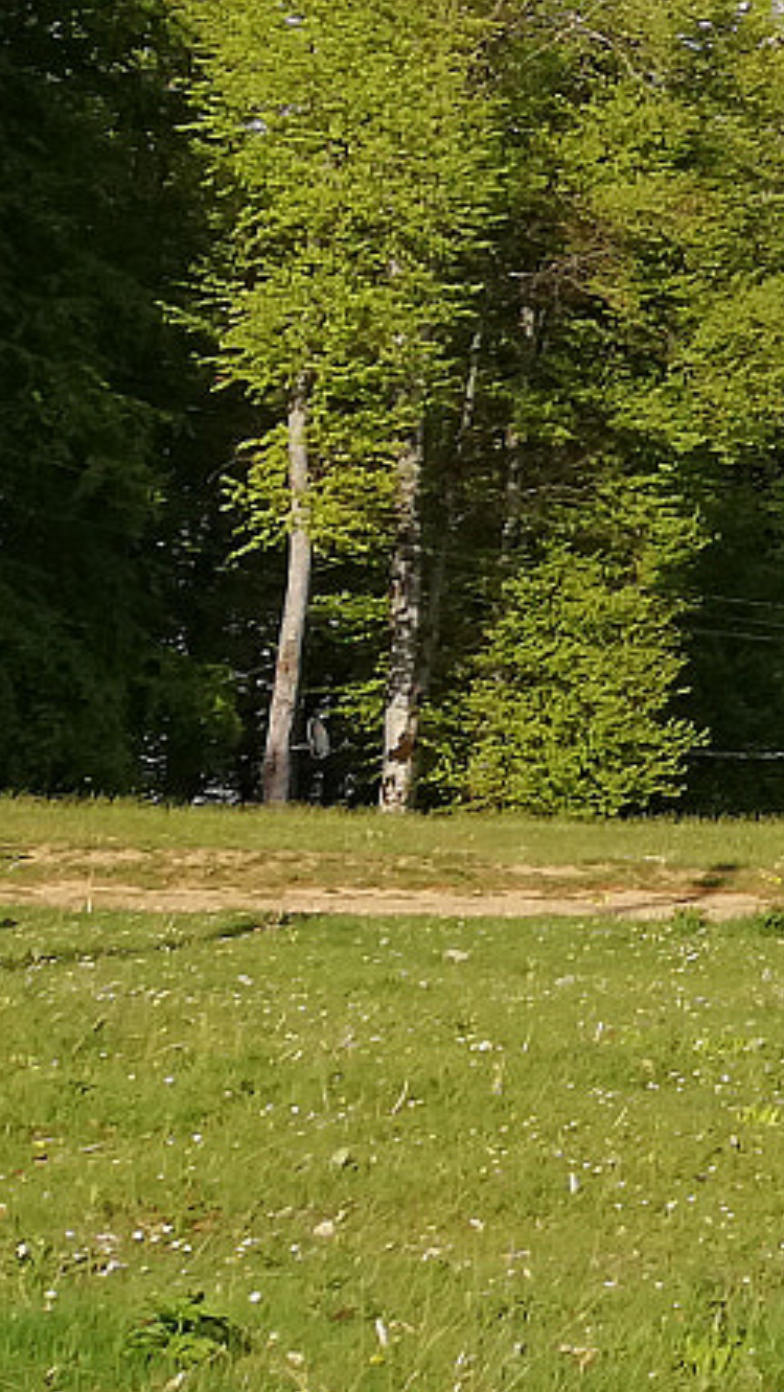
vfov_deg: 19.8
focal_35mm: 106
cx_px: 2305
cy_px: 150
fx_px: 3915
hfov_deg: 9.3
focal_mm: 3.81
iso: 50
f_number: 2.2
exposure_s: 1/902
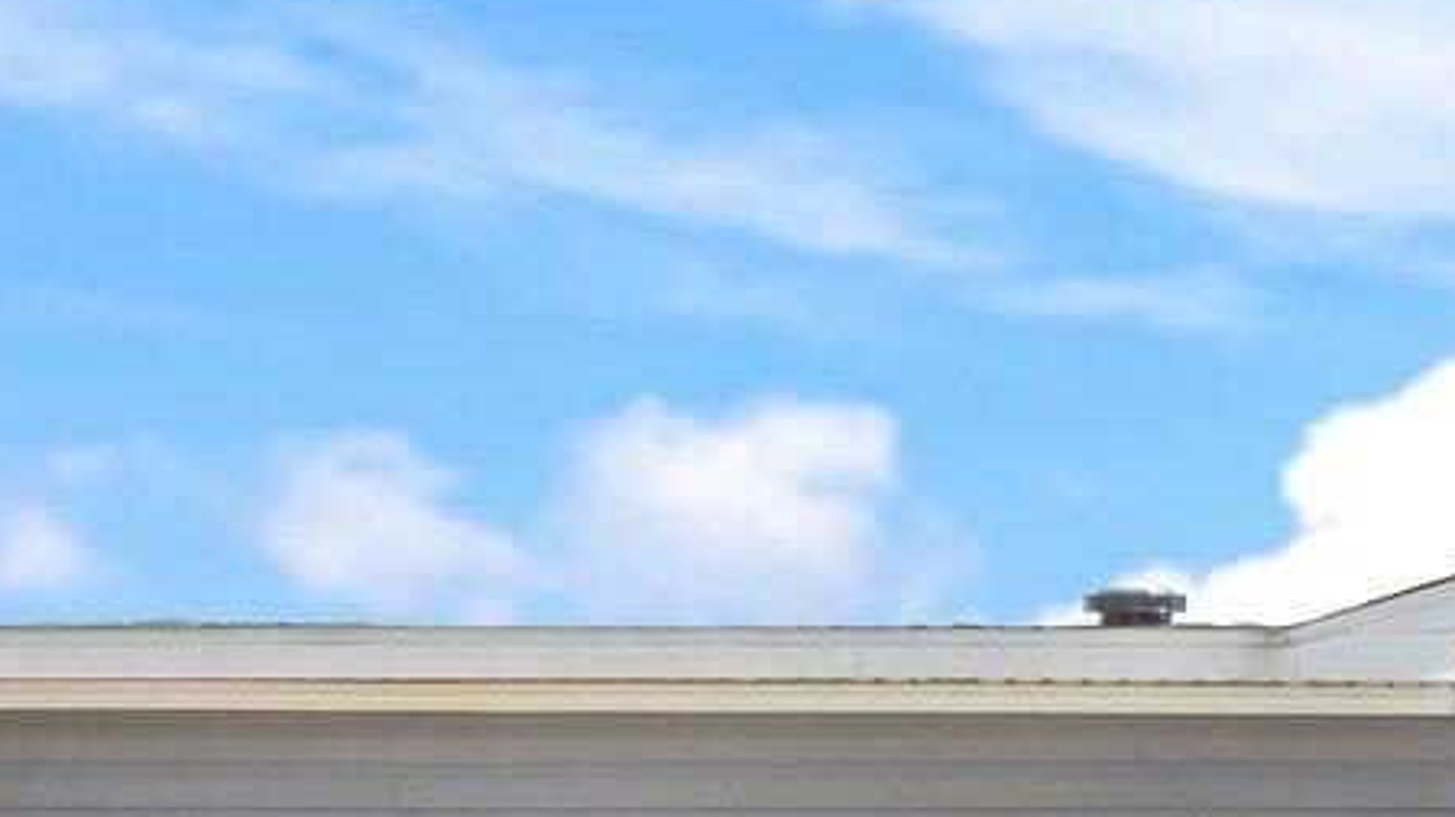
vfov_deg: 7.6
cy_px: 1645
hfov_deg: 13.0
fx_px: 5900
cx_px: 2456
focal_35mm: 153
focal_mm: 21.8
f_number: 10
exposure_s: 1/80
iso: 100
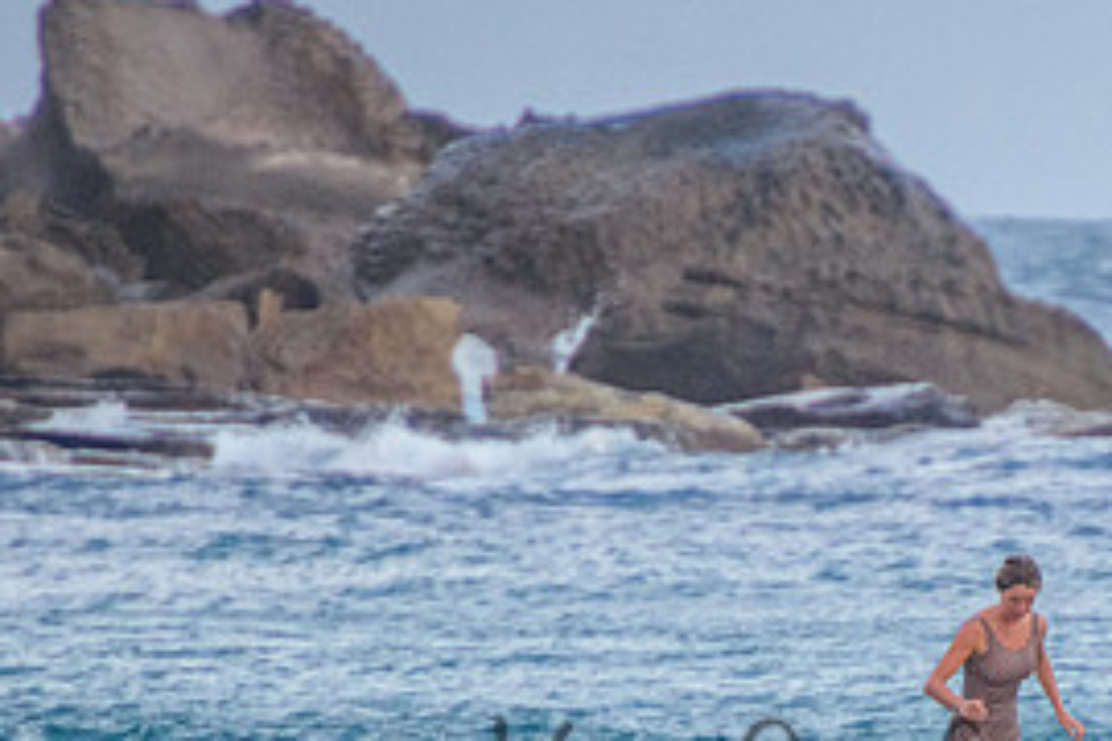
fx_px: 40770
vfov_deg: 1.0
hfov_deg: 1.6
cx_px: 918
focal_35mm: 1320
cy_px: 747
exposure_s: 1/1600
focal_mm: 400
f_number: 5.6
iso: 1100
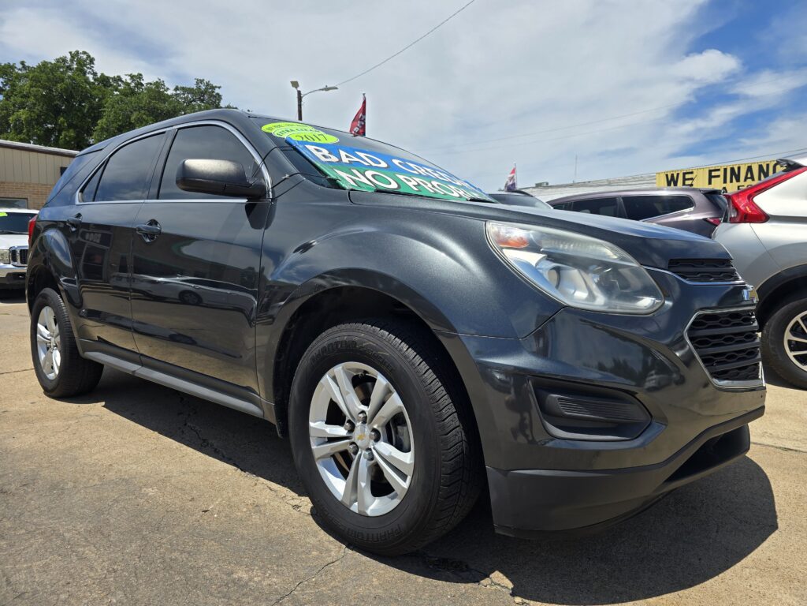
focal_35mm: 23
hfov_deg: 73.9
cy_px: 303
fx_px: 536
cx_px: 404
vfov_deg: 58.9
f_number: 1.7
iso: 12
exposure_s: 1/965
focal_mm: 6.3
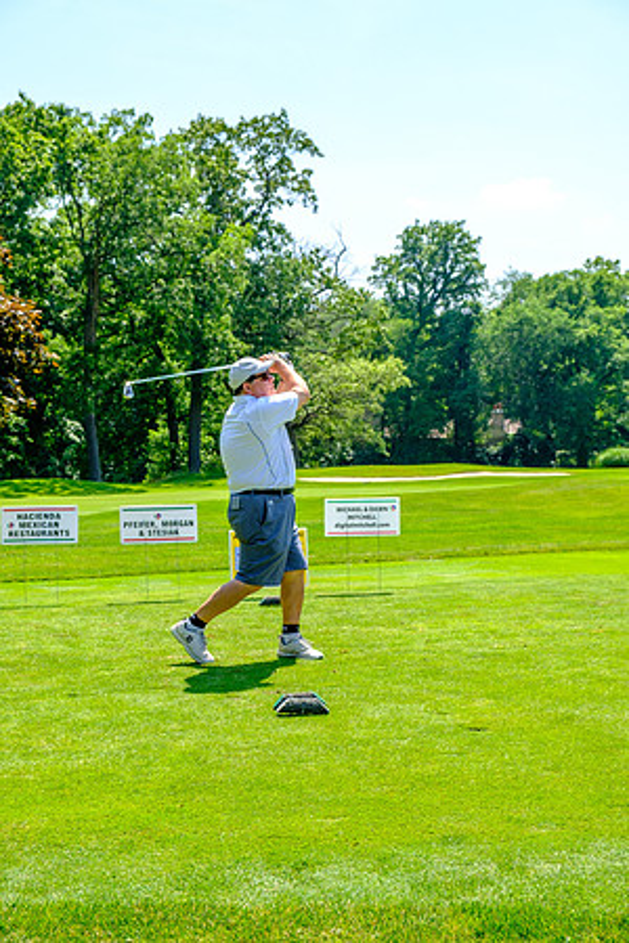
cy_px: 472
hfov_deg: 25.1
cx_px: 314
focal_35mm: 54
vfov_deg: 36.9
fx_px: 1415
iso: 200
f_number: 5.6
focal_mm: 35.8
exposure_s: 1/320
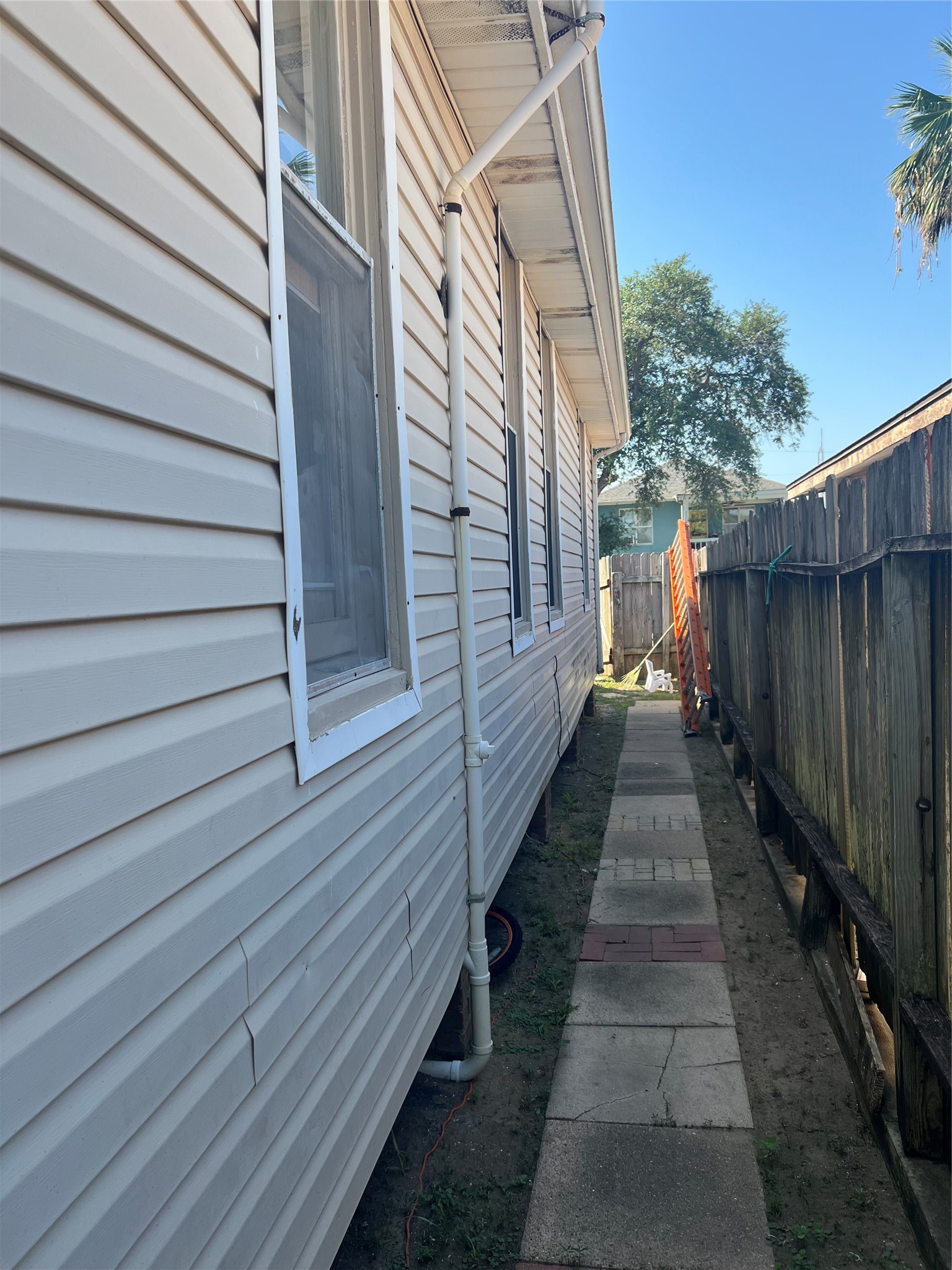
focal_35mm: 26
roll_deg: +4.2
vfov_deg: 67.3
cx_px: 476
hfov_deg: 53.1
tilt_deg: +0.5
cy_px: 635
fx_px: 953
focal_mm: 5.7
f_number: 1.5
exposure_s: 1/949
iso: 50
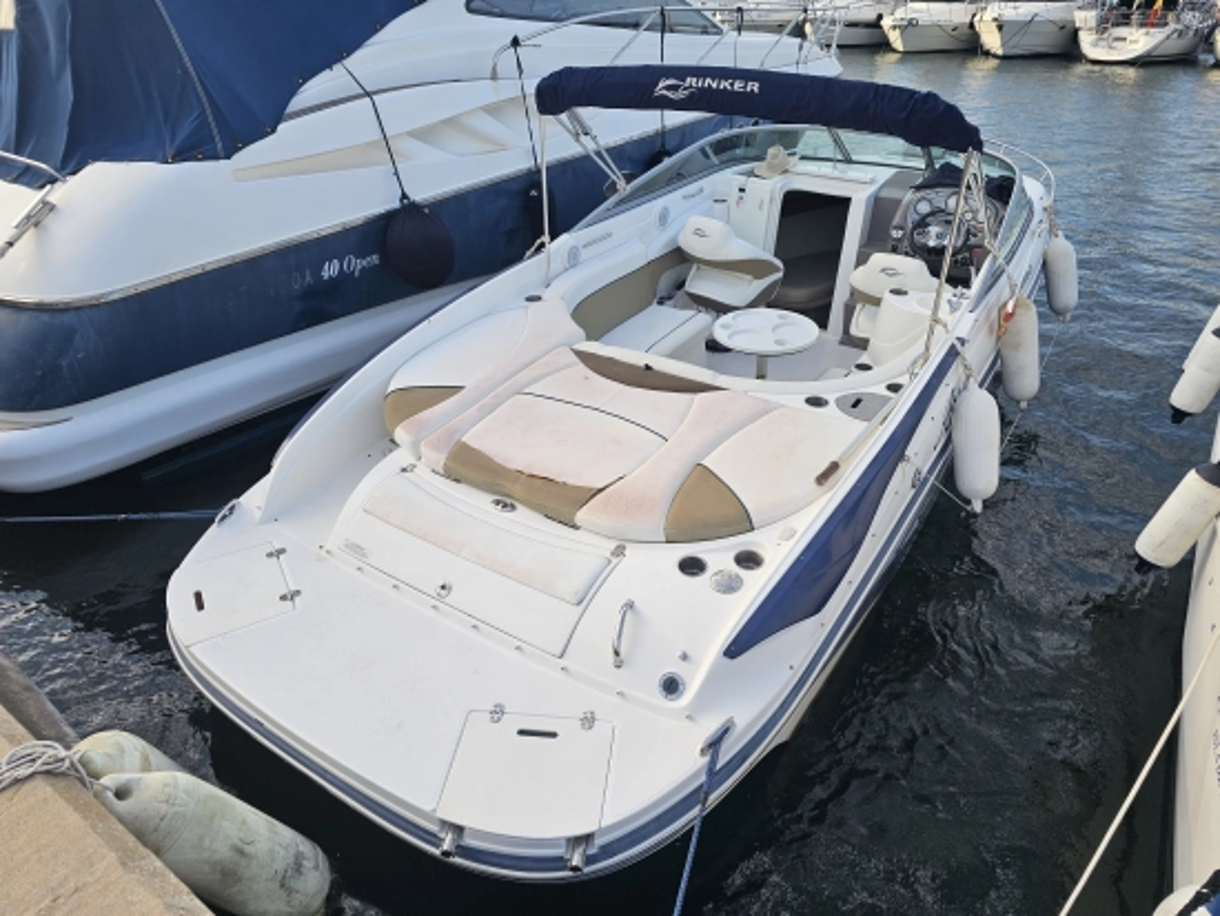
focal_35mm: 23
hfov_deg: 73.9
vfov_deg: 58.9
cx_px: 610
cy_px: 458
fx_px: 811
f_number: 1.7
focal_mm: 6.3
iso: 10
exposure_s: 1/244
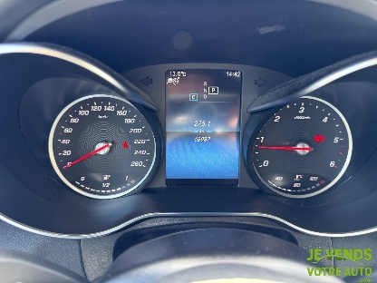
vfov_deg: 56.8
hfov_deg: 71.6
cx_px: 188
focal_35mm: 24
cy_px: 142
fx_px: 261
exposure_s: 1/67
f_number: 1.78
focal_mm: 6.76
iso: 125
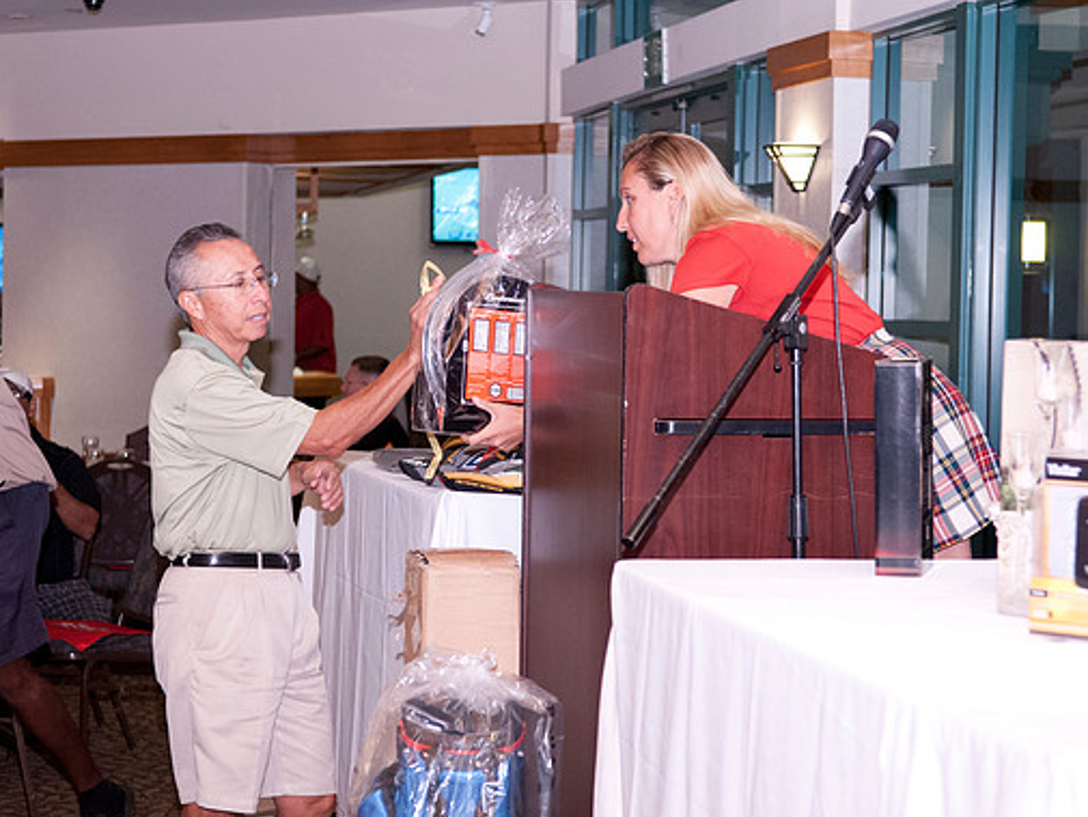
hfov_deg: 22.7
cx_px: 465
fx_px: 2704
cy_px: 413
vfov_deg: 17.2
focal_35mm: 86
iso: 1250
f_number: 4
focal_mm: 52
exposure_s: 1/100
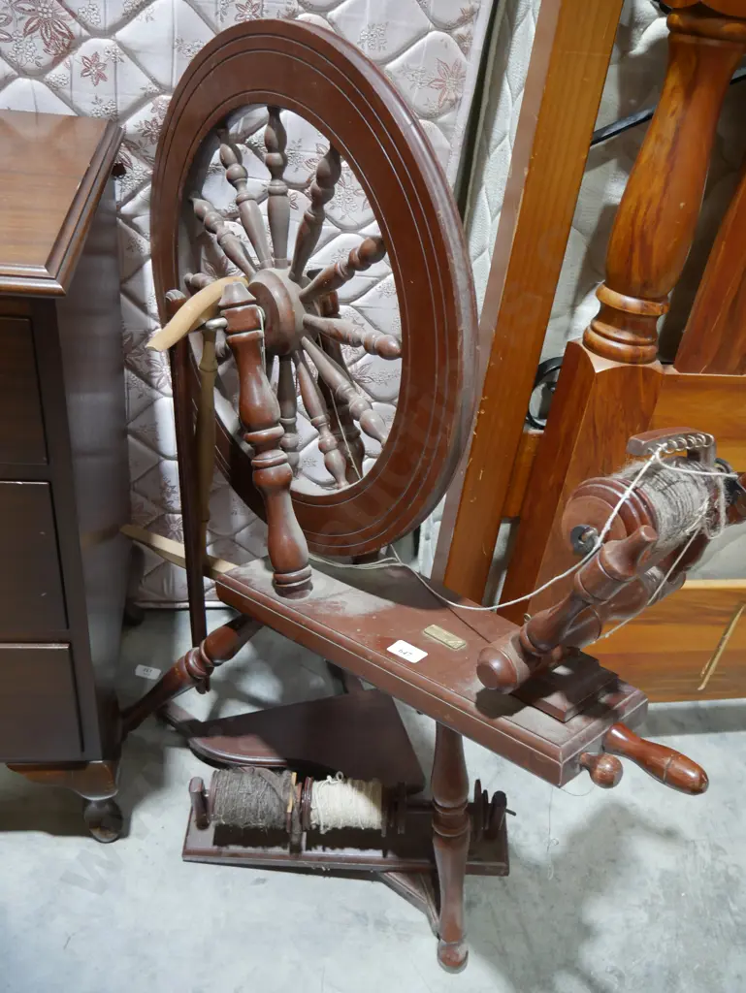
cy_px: 496
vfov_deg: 63.4
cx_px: 373
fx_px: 804
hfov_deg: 49.8
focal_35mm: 28
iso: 640
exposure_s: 1/60
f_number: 3.5
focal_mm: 14
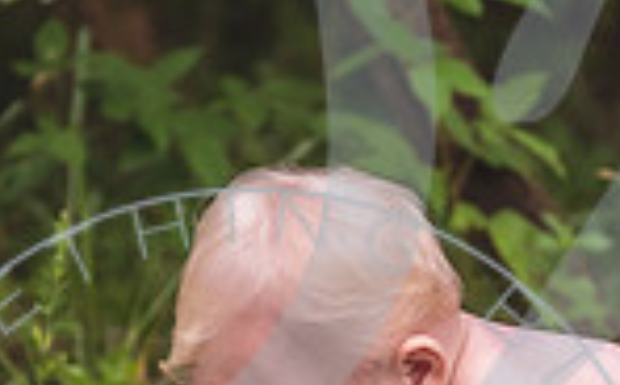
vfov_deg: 6.8
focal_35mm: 192
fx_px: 3239
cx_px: 461
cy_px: 266
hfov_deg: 10.9
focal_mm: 48
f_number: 2.8
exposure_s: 1/320
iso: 100
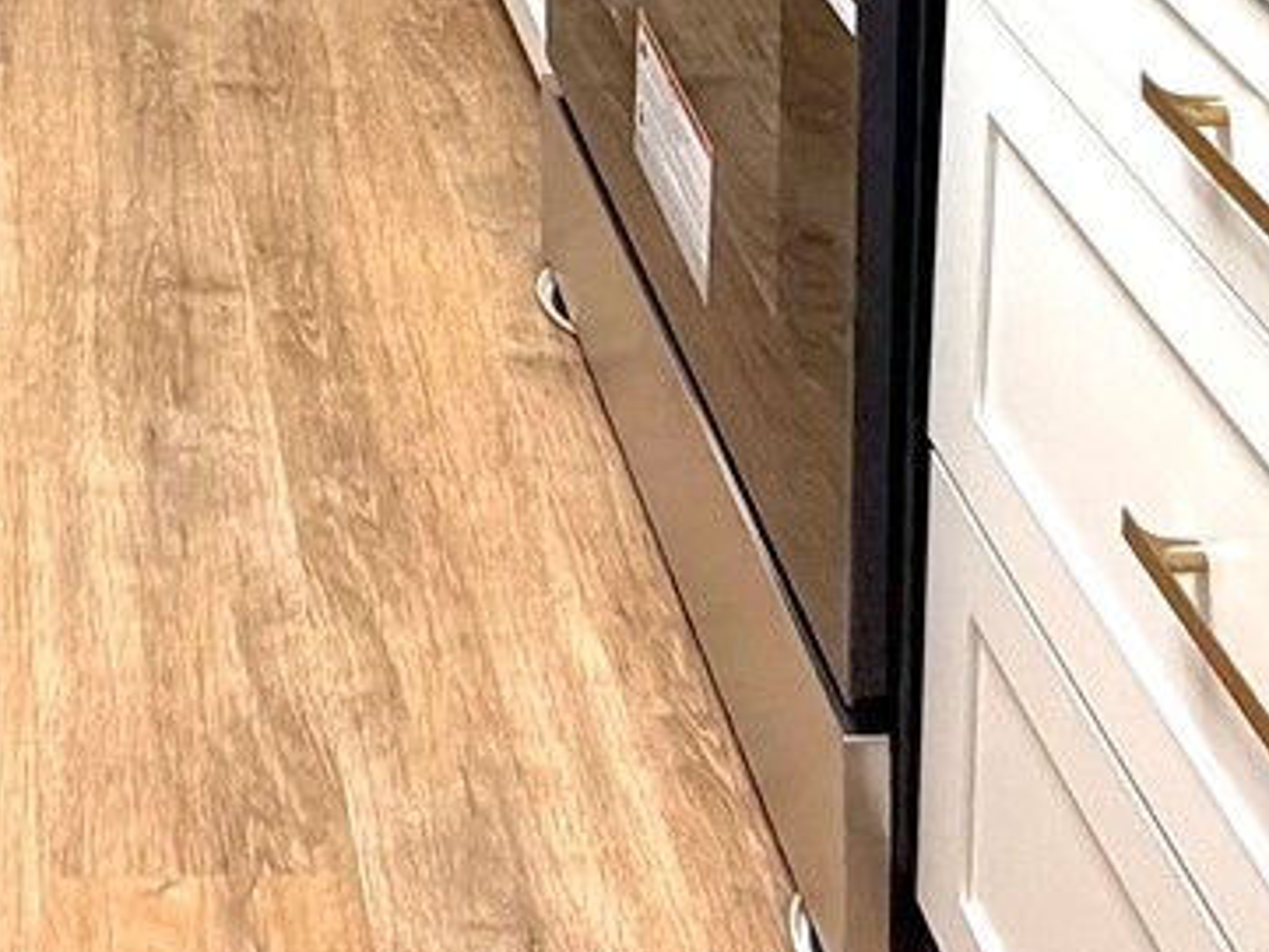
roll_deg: +0.5
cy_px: -991
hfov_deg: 29.2
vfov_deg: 17.0
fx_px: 2274
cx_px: 7
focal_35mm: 62
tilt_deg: -4.7
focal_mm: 2.22
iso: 200
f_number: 2.2
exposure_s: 1/120
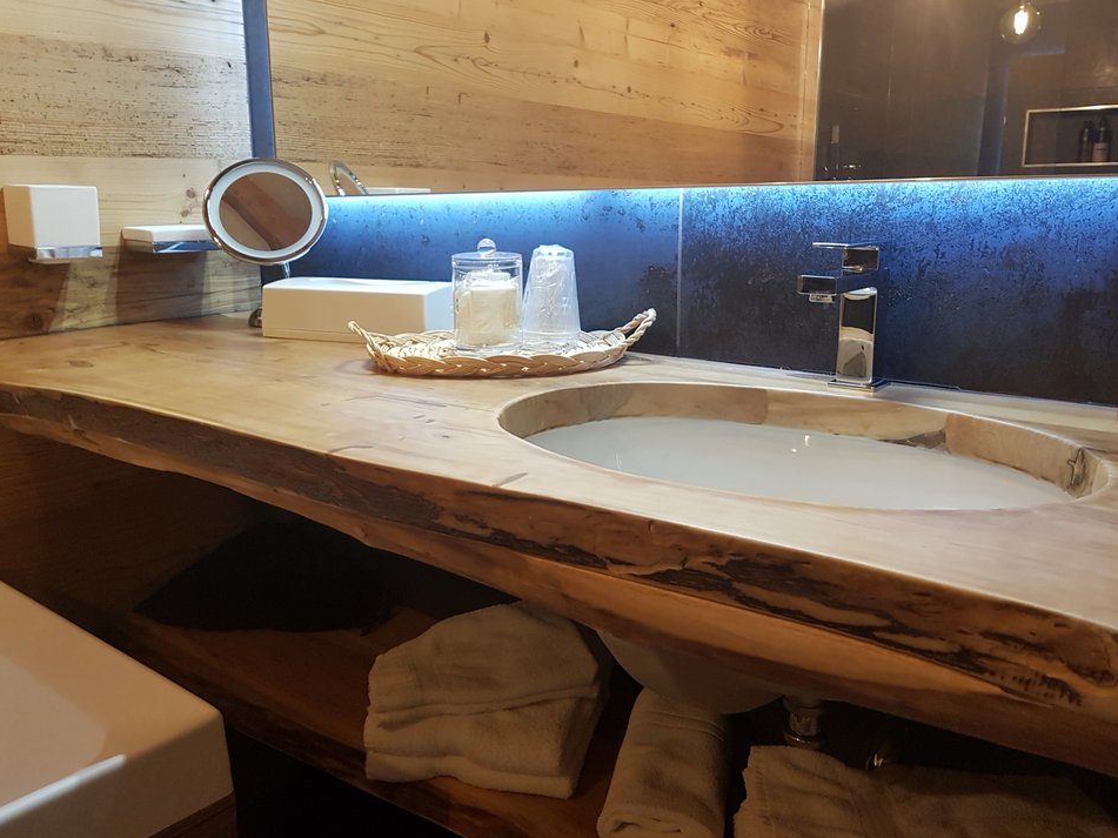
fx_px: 904
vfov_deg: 49.7
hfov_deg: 63.4
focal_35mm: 28
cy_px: 411
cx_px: 548
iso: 200
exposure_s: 1/33
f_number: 1.7
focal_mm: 4.2
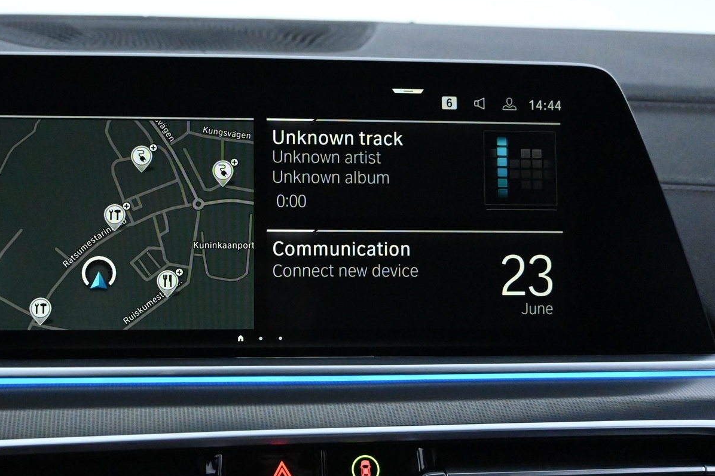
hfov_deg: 45.2
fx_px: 847
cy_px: 228
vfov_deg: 31.4
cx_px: 253
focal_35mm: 43
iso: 10000
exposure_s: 1/160
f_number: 4
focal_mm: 21
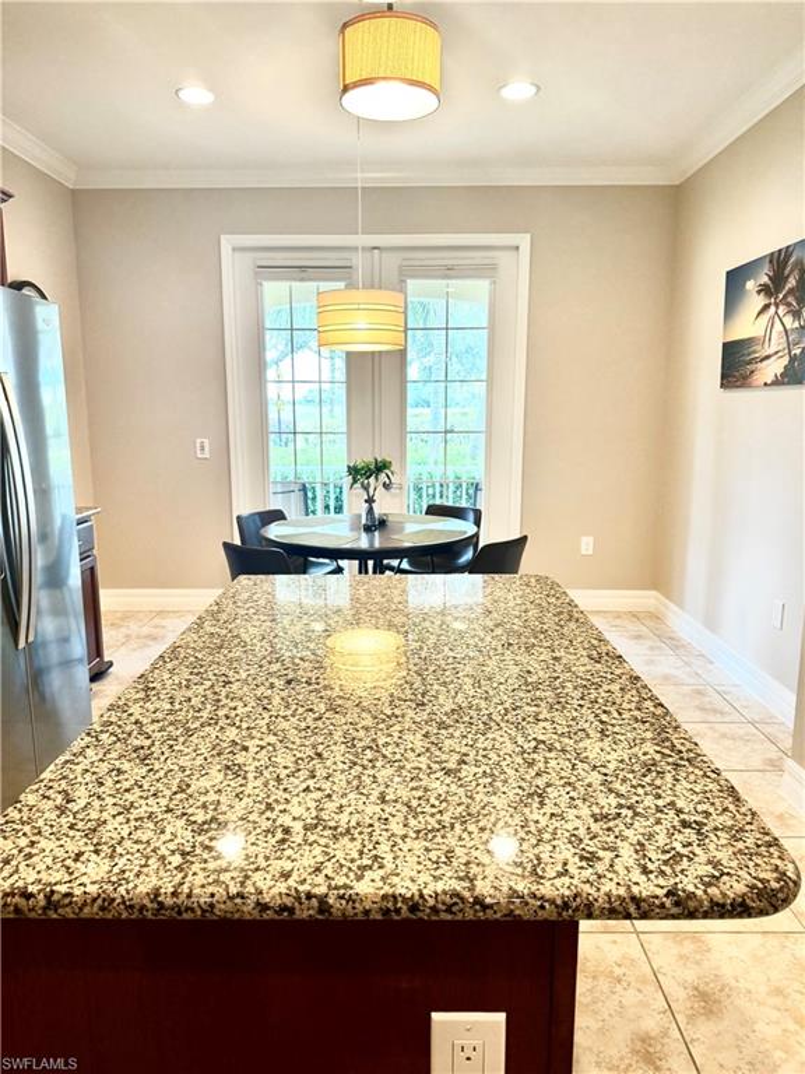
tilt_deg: -10.1
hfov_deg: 56.8
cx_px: 402
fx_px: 744
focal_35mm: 24
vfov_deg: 71.6
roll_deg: +0.4
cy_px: 537
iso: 200
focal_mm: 6.76
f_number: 1.78
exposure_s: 1/120
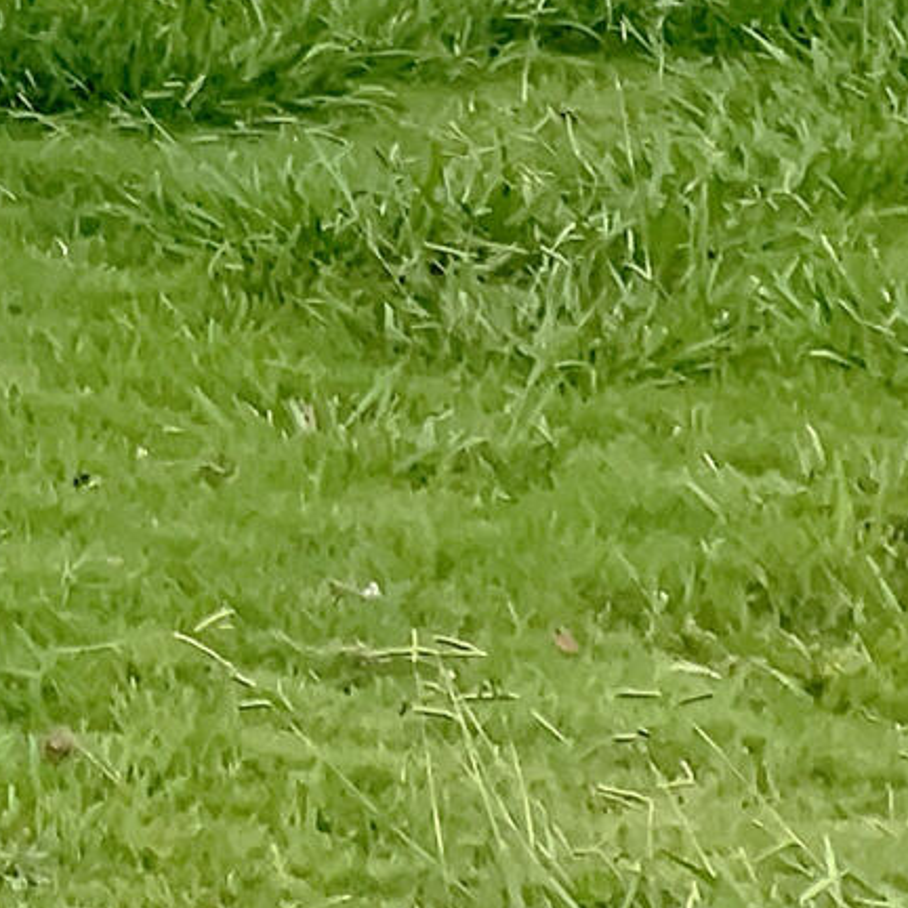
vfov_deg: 8.8
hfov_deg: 8.1
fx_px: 5282
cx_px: -2020
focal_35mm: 178
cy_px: -1379
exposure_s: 1/120
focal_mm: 3
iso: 20
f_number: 1.8
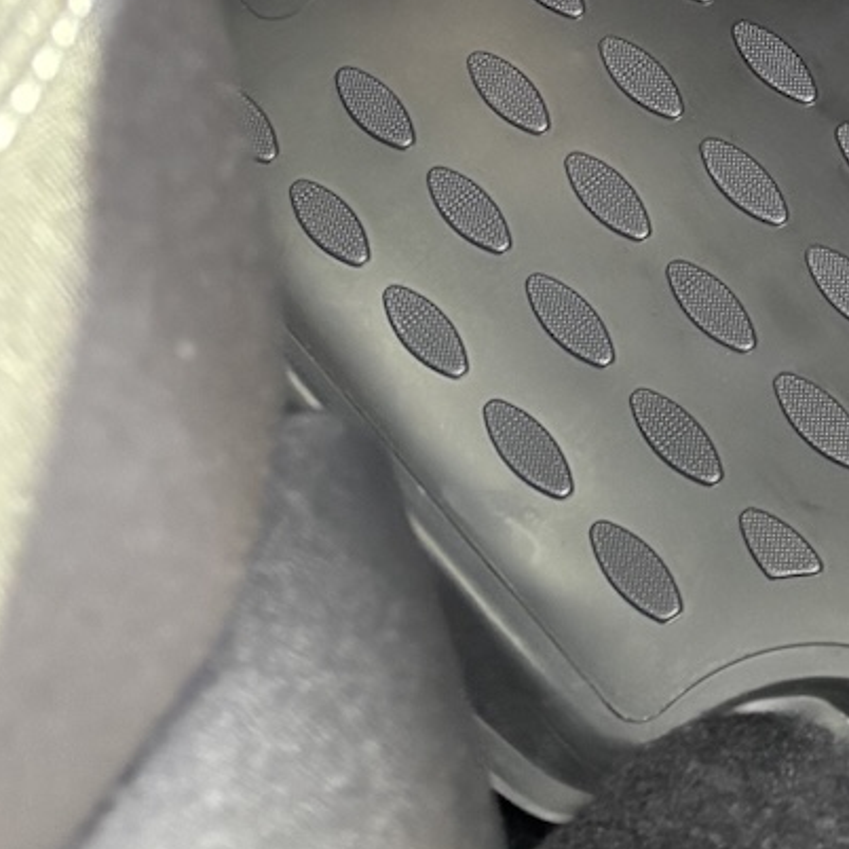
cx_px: 1243
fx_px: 2719
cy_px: -353
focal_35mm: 98
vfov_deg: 16.5
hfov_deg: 16.3
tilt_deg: -48.1
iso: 640
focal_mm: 5.96
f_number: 1.6
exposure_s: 1/30
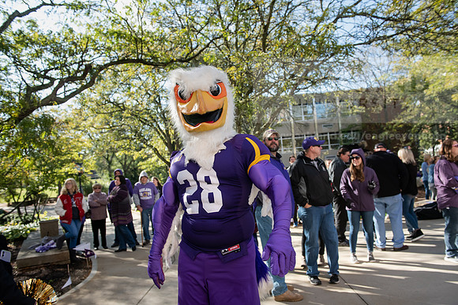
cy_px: 152
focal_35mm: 28
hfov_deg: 65.5
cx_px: 229
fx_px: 356
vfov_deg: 46.4
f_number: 5
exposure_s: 1/500
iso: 400
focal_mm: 28
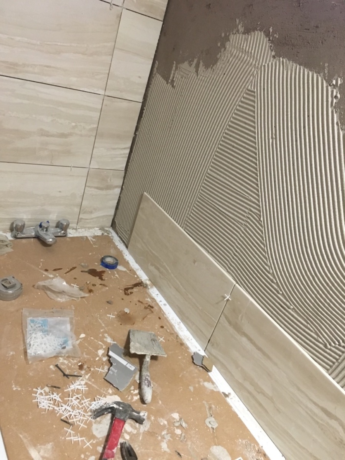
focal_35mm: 29
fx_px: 385
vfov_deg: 61.7
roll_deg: -19.6
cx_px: 172
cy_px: 230
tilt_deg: -26.9
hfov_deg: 48.2
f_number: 2.2
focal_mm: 4.15
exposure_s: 1/20
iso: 200
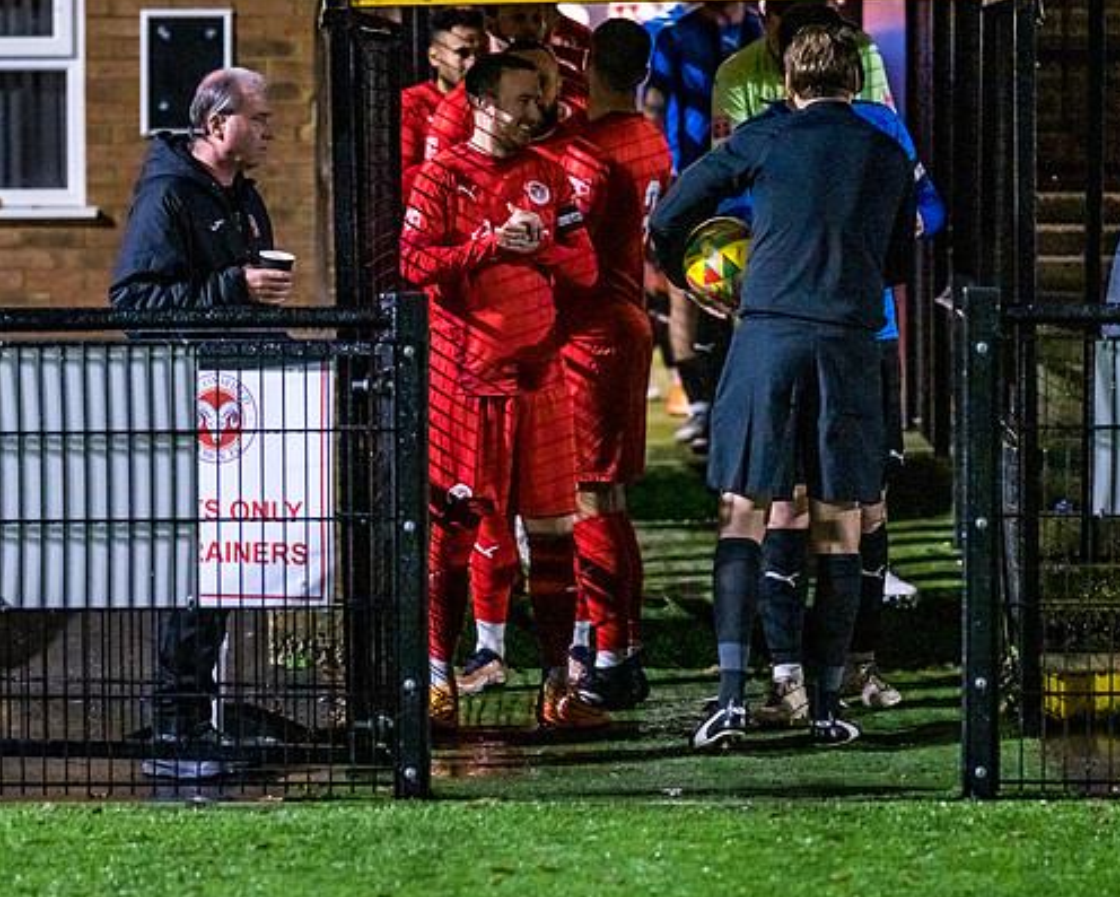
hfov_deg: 8.8
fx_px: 7294
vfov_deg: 7.0
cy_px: 617
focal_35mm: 220
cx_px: 277
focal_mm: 135
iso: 8000
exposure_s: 1/640
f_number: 2.5
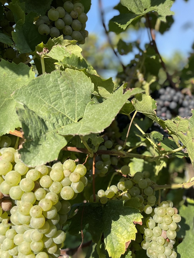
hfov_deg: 37.3
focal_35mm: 38
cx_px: 132
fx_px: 284
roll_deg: -1.0
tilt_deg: +4.1
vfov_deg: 49.0
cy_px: 133
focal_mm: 4.2
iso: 50
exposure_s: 1/1916
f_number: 1.6
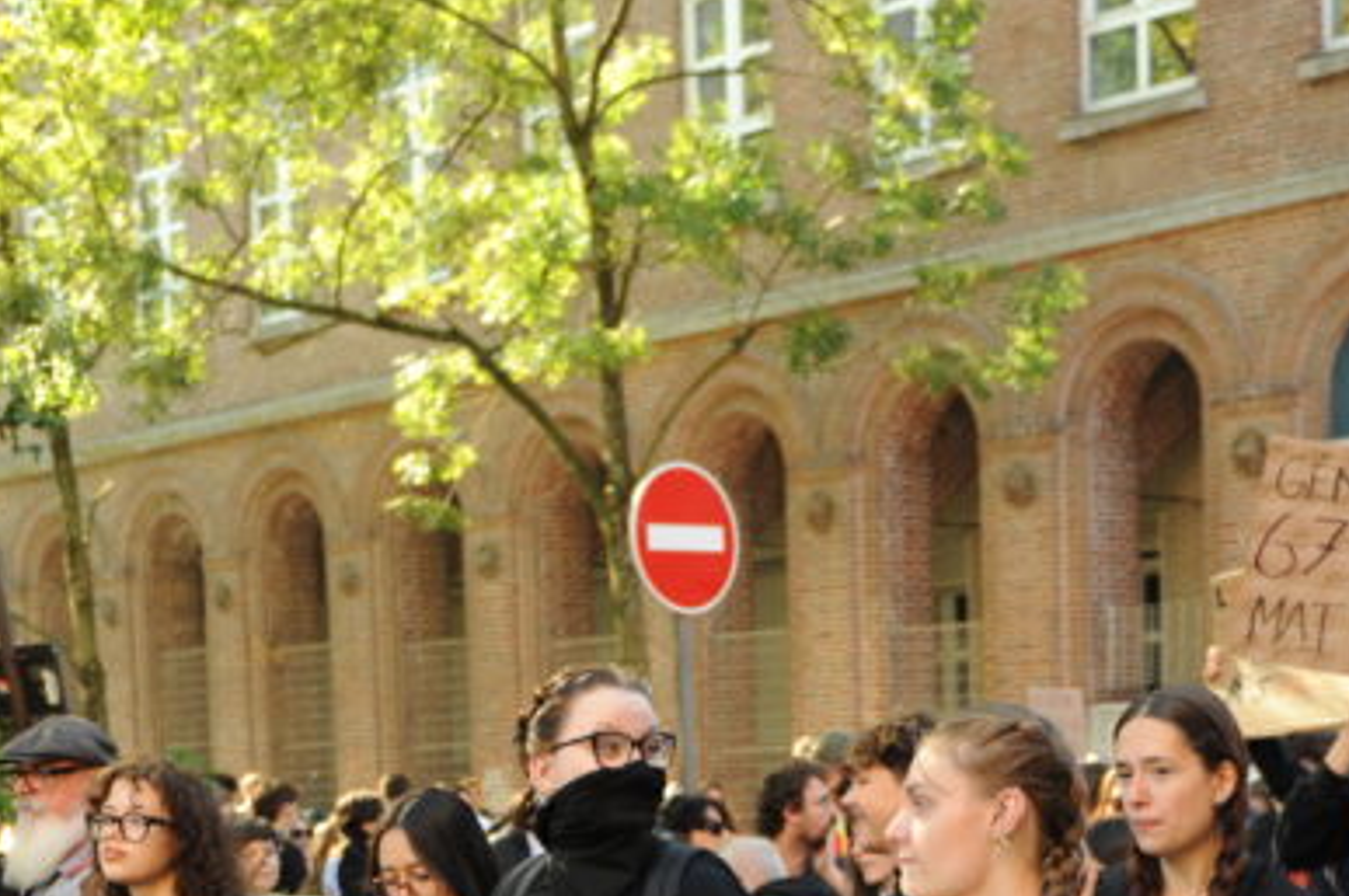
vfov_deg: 15.7
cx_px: 652
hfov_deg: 24.8
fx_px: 3069
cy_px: 1180
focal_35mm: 82
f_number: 2.8
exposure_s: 1/1000
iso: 800
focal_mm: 31
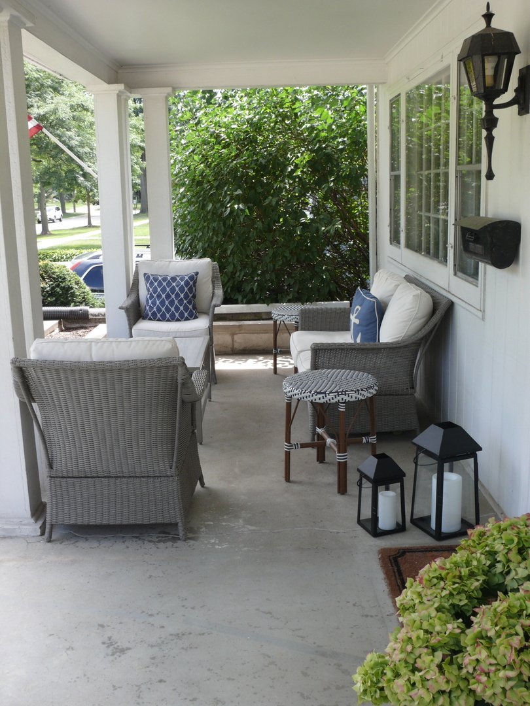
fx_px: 776
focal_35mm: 38
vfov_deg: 49.0
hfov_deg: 37.7
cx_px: 265
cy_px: 353
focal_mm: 8.1
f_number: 4
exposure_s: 1/125
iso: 100
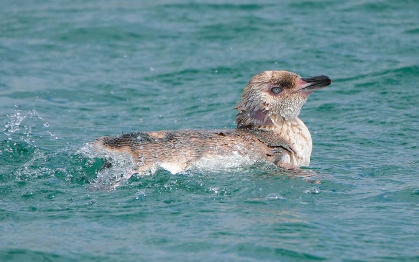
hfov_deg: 3.4
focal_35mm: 613
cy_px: 124
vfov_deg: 2.1
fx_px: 7001
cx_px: 210
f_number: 5.6
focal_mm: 400
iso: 640
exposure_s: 1/1400
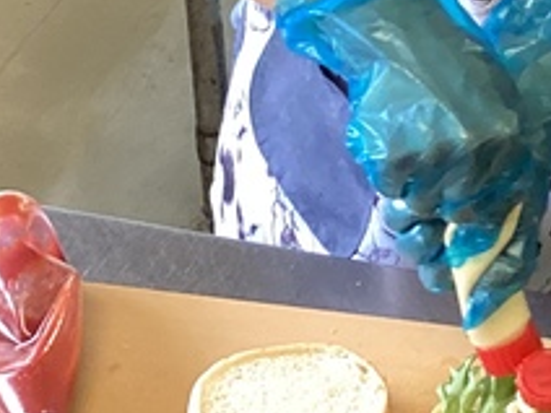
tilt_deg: -31.8
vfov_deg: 10.0
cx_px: 655
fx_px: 2324
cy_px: -47
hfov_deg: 13.2
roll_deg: -2.1
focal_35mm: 146
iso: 160
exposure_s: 1/60
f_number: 2.4
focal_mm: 3.3
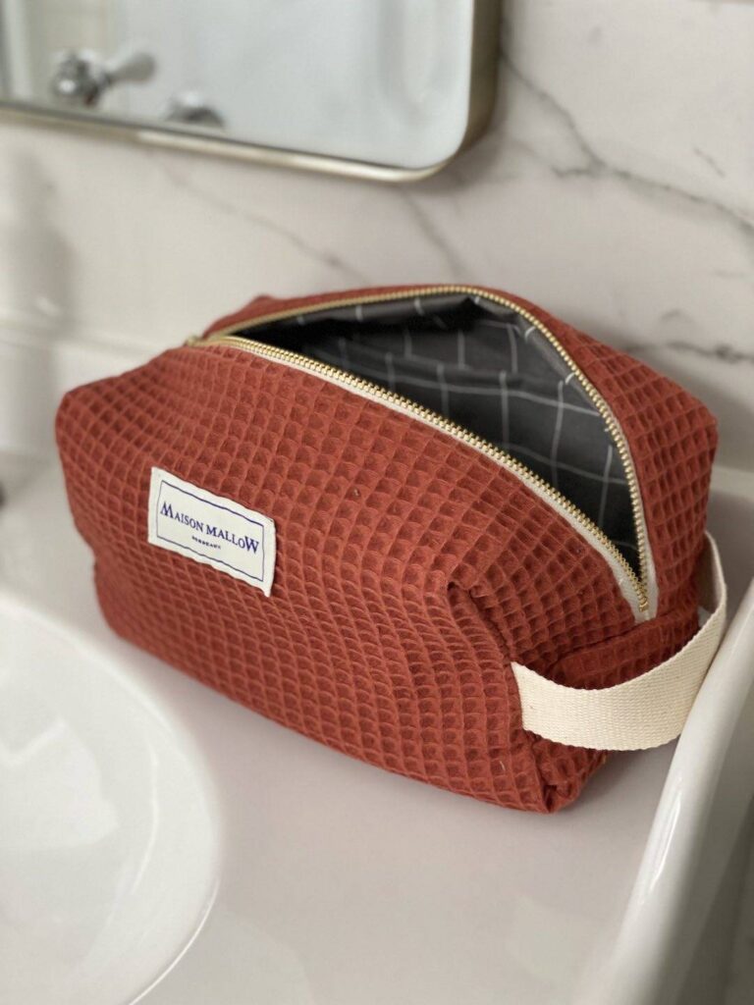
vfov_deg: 36.8
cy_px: 502
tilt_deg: -29.0
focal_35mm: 52
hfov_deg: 28.0
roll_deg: -2.2
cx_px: 377
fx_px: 1510
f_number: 2
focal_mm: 6
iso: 250
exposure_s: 1/122
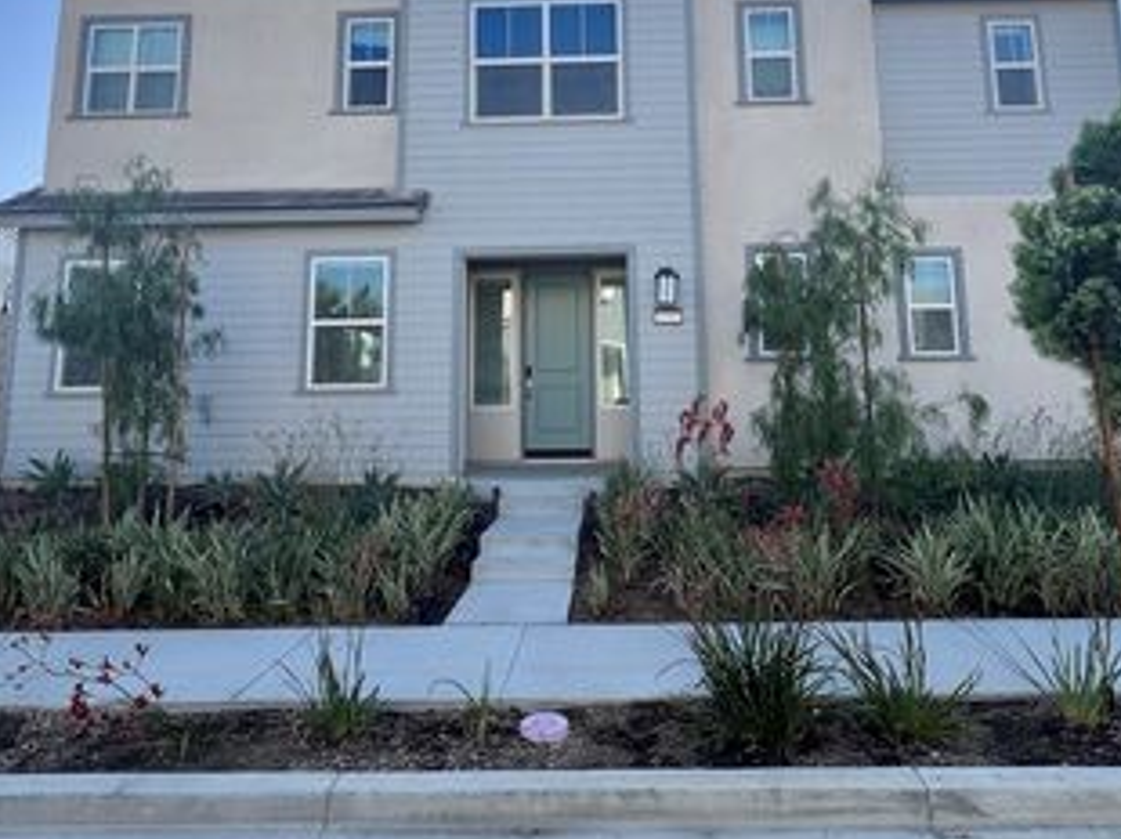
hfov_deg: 78.9
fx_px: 680
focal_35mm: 21
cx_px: 604
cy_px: 288
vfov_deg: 62.0
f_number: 1.8
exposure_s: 1/447
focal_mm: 1.57
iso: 32
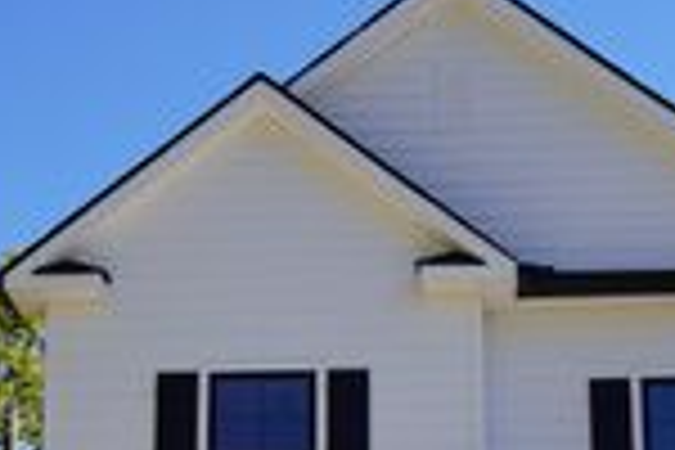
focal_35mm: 93
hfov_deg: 21.9
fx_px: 1744
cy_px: 632
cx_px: 418
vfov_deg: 14.0
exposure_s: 1/500
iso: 100
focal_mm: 28
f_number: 5
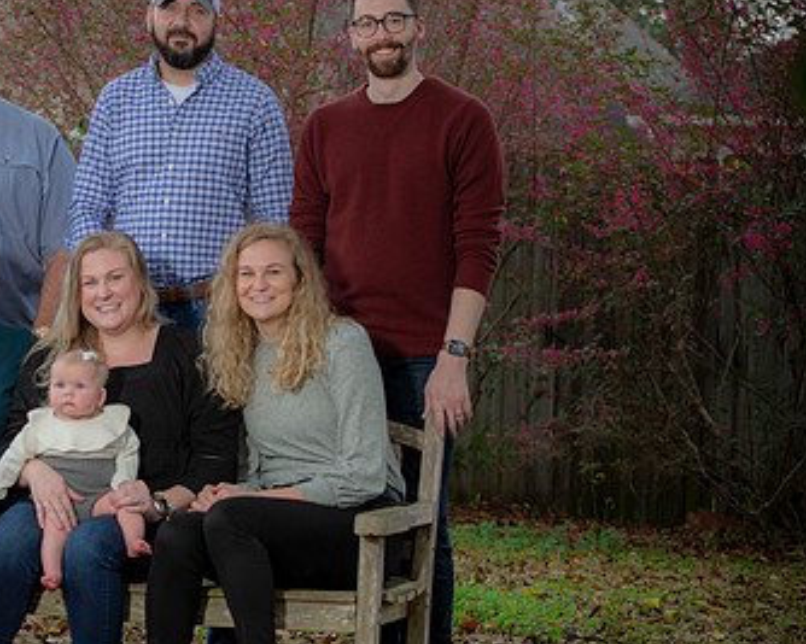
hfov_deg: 16.7
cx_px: 140
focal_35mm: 114
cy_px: 359
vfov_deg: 13.5
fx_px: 2719
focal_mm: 70
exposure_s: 1/200
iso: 160
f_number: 3.5
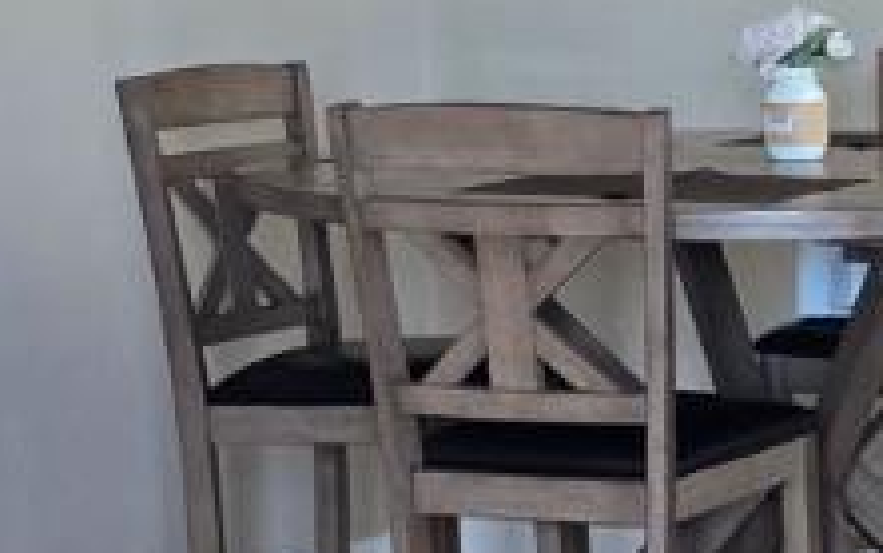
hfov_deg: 12.3
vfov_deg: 8.0
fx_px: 3973
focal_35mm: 165
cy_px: 420
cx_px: 1134
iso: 400
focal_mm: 6.3
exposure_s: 1/120
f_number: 1.7
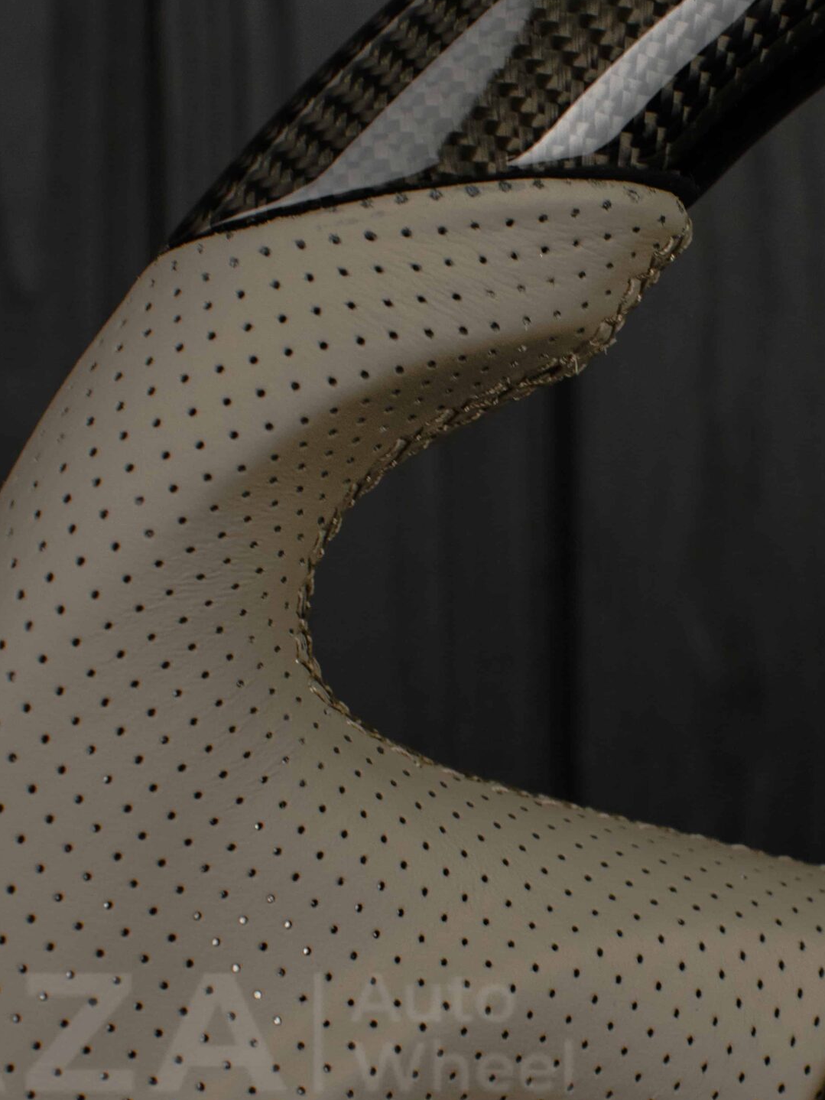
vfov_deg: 21.8
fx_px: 2855
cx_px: 732
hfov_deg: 16.2
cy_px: 601
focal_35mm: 90
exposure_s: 1/125
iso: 500
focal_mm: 35
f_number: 6.3
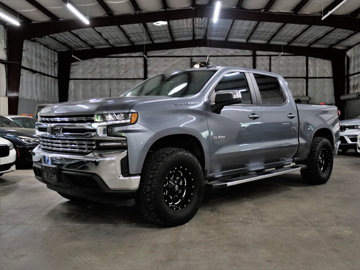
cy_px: 135
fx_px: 374
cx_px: 180
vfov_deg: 39.7
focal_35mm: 36
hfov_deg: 51.4
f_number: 2.8
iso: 500
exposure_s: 1/60
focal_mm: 18
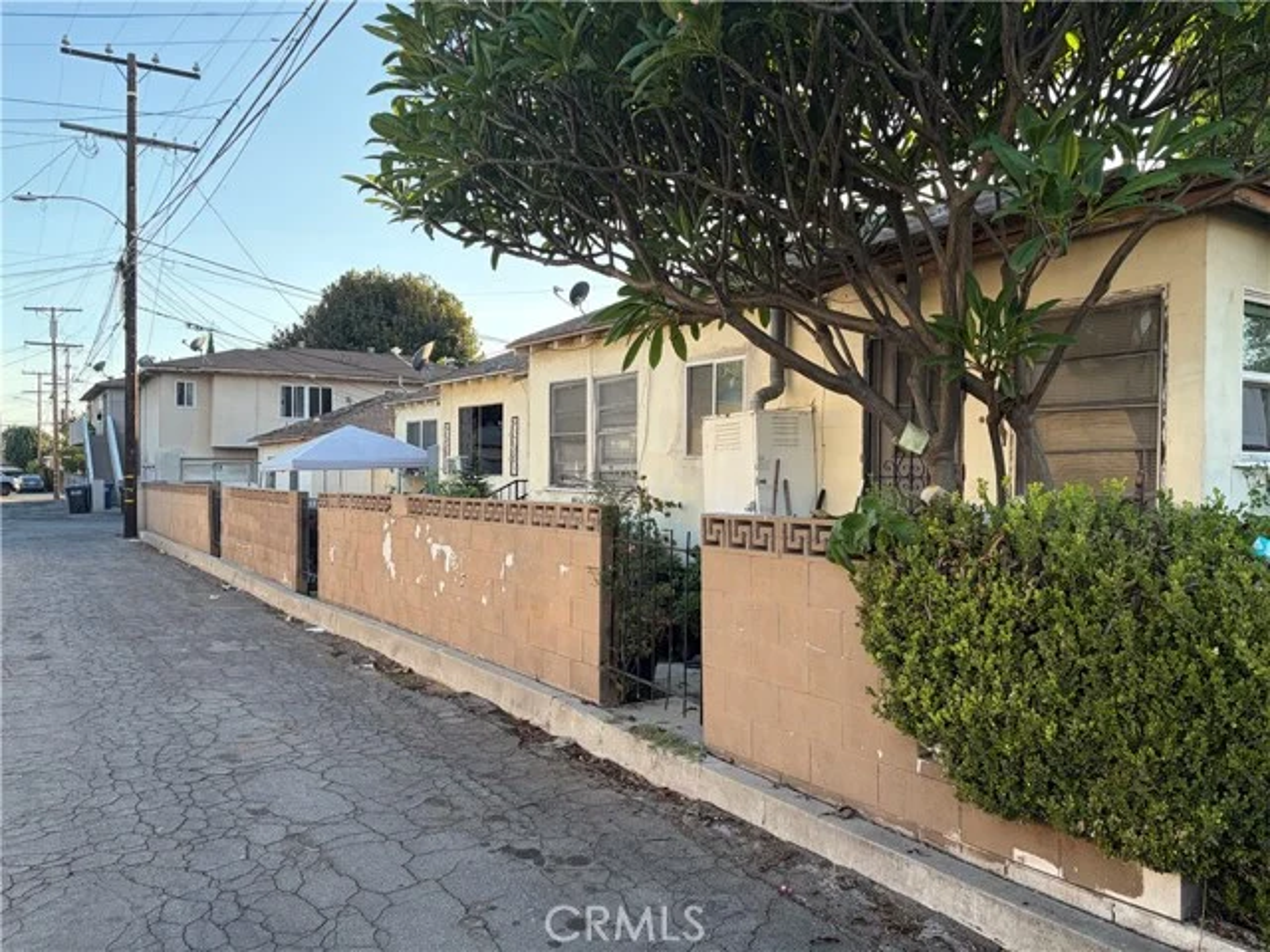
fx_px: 954
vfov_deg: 53.1
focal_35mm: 26
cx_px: 635
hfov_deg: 67.3
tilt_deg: -2.0
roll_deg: +0.7
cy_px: 476
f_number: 1.6
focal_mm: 5.96
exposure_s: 1/708
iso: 64
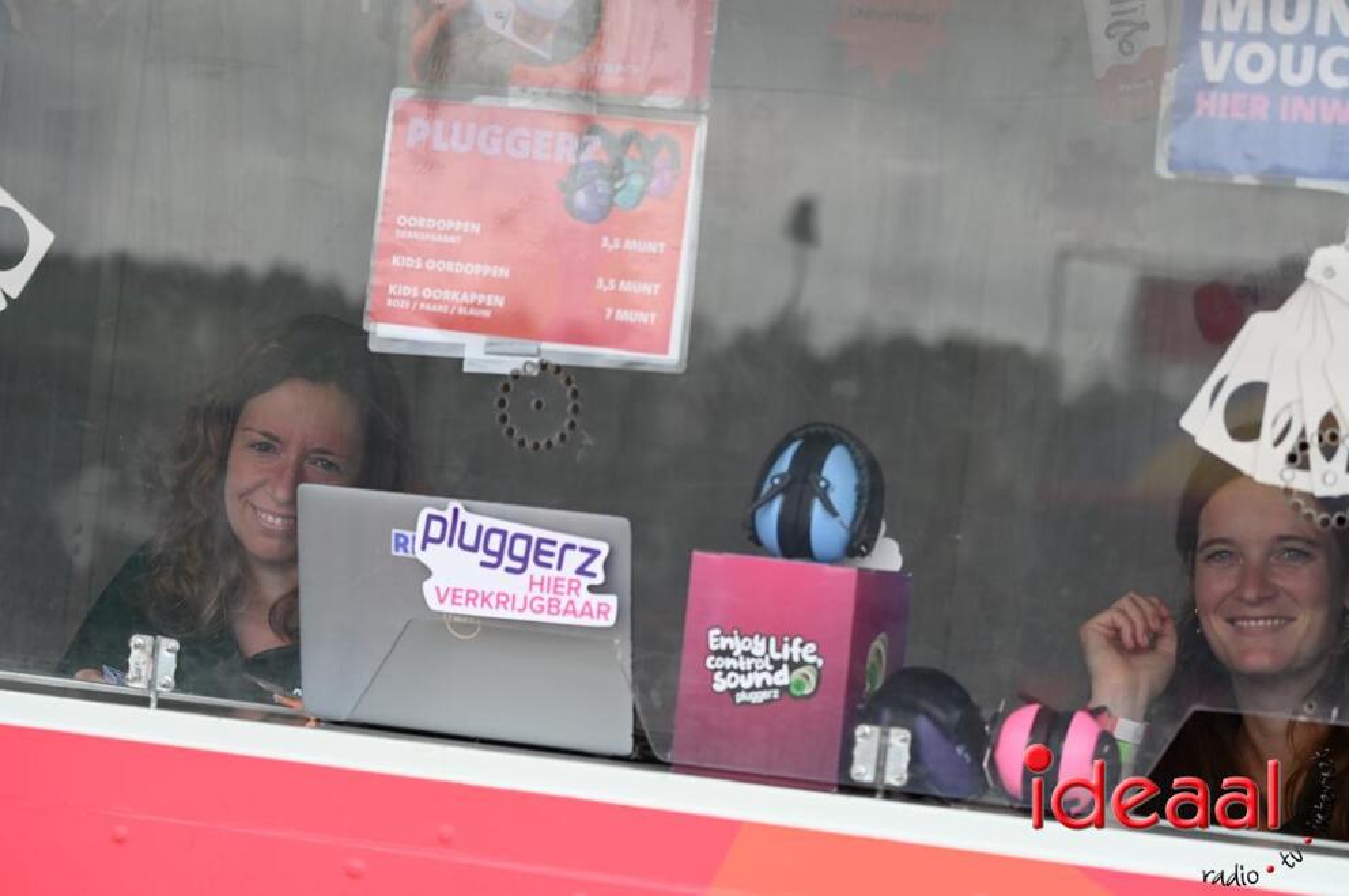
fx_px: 4491
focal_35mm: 120
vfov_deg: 11.4
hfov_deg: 17.1
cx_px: 674
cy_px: 448
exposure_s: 1/250
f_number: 4.5
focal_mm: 120
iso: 250
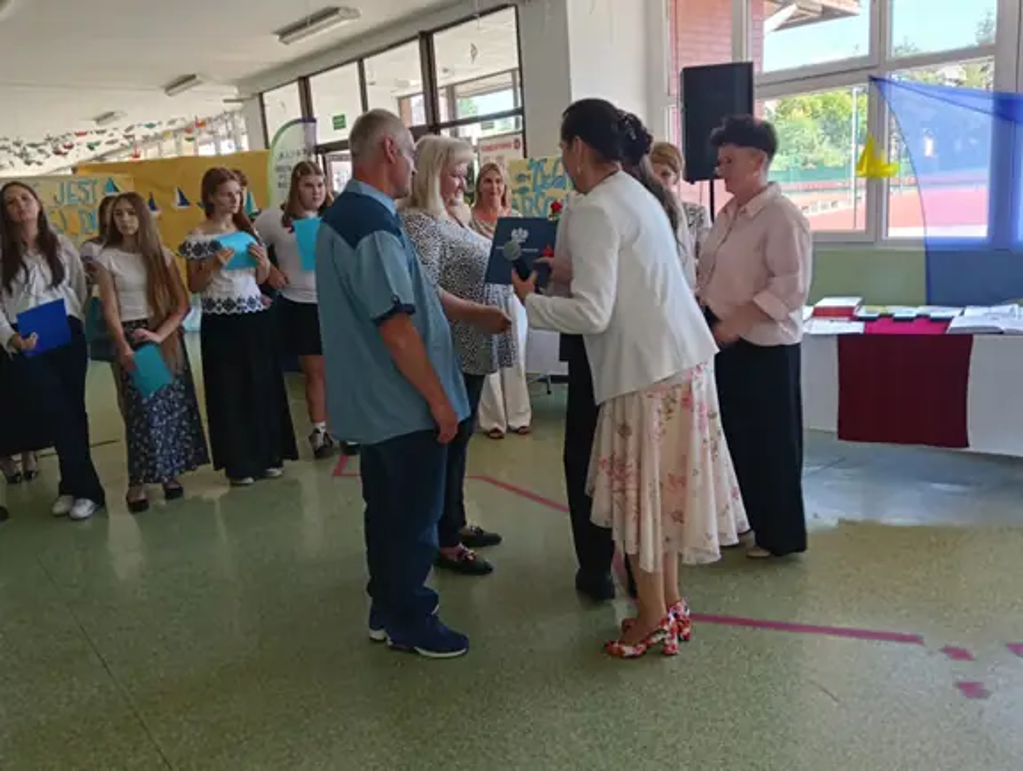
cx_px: 512
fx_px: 799
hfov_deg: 65.2
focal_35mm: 27
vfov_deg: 51.5
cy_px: 386
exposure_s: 1/33.3
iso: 100
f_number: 1.8
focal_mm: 3.98
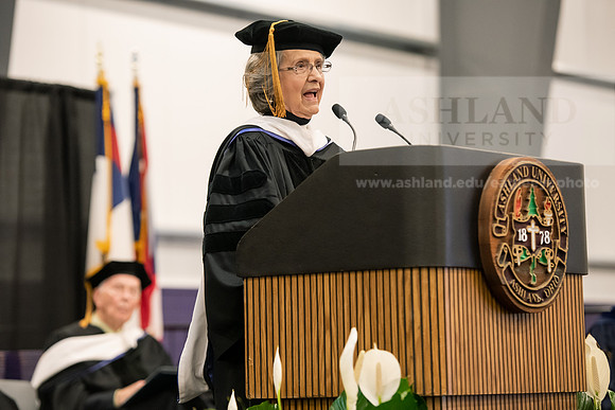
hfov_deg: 15.8
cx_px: 308
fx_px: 2221
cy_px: 205
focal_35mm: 130
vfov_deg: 10.6
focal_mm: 130
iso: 3200
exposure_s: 1/200
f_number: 3.5
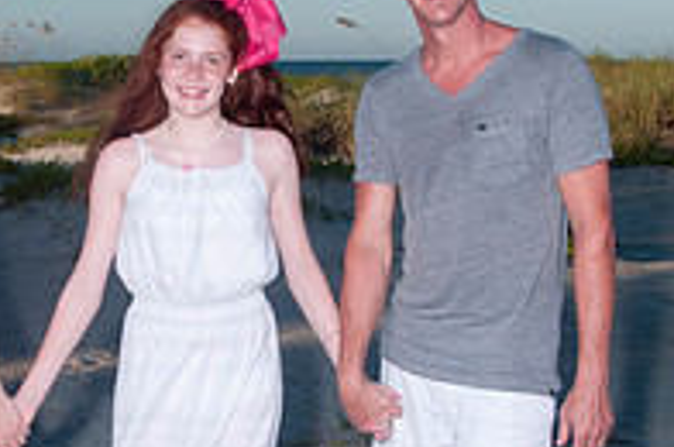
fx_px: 1664
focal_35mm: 89
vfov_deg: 15.3
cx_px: 189
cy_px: 222
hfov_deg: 22.7
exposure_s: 1/250
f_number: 10
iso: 100
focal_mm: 20
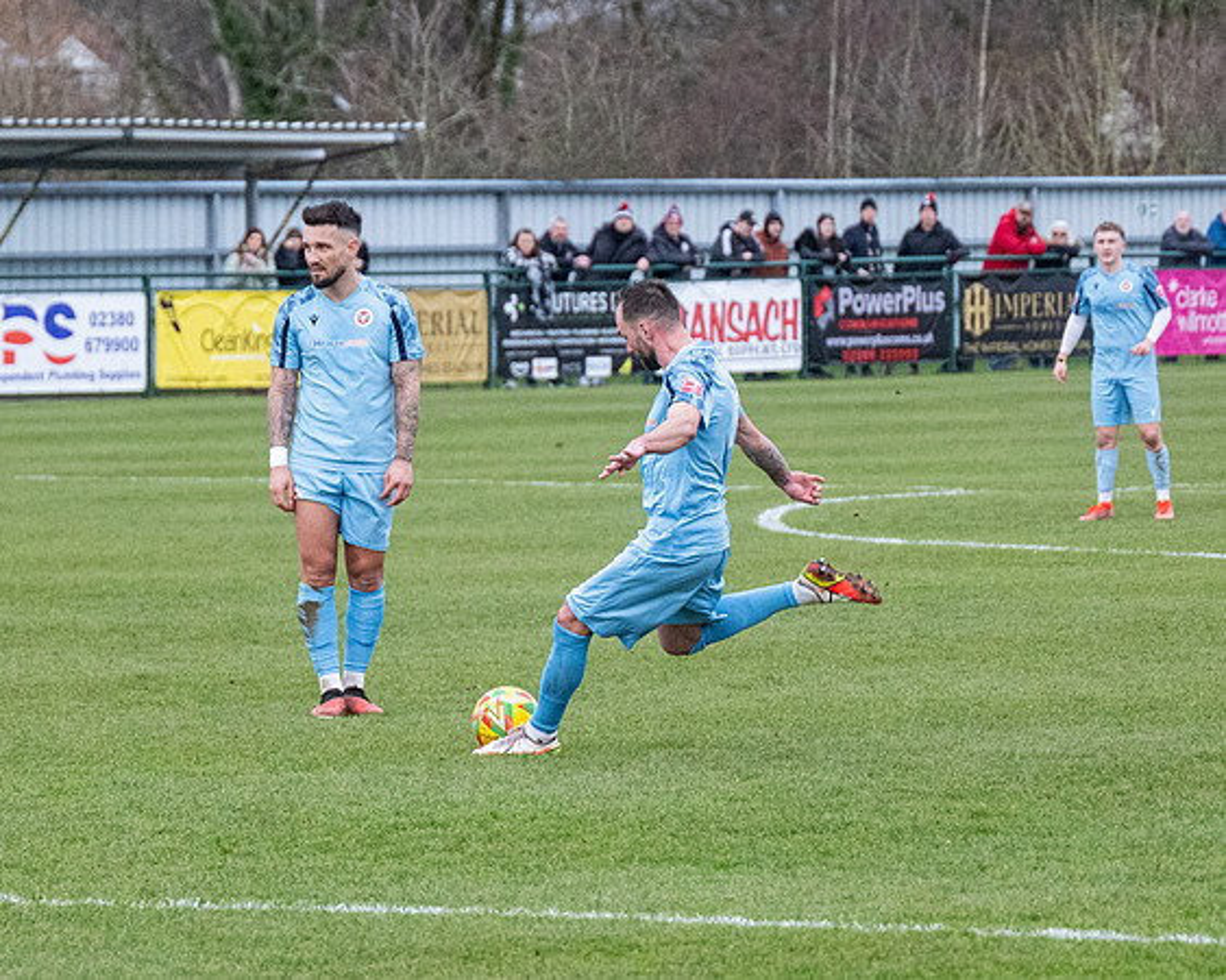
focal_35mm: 277
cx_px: 670
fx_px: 10054
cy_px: 676
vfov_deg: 5.6
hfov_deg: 7.0
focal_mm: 115
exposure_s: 1/1250
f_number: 4
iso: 2000
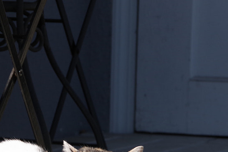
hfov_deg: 5.4
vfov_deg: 3.6
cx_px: 68
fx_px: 2418
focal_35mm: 382
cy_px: 200
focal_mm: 88
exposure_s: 1/400
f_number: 7.1
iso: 200
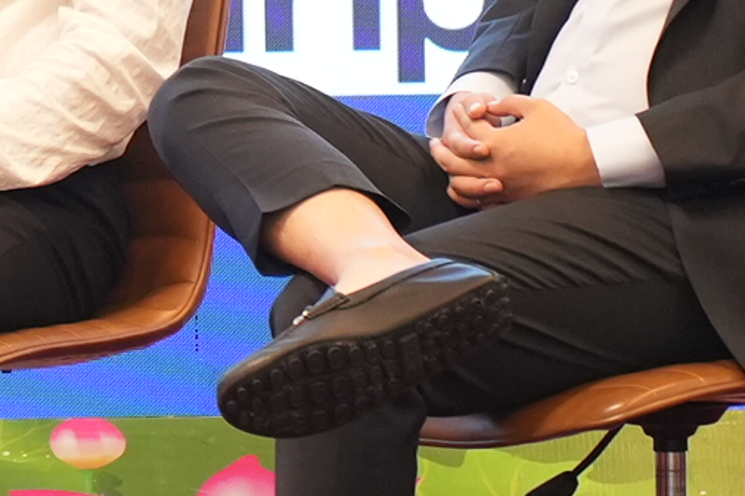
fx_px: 10485
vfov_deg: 2.7
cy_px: -291
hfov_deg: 4.0
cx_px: -1071
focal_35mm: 507
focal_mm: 73
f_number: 2.8
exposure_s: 1/160
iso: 1600
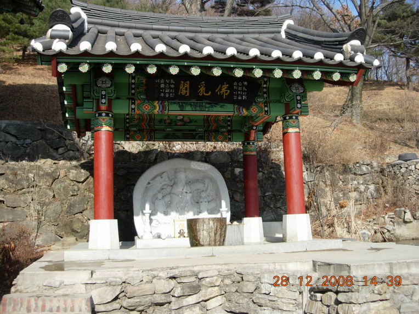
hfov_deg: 49.0
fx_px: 460
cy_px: 157
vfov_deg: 37.7
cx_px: 210
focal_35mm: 38
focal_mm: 7.8
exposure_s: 1/1024
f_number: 2.8
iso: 64
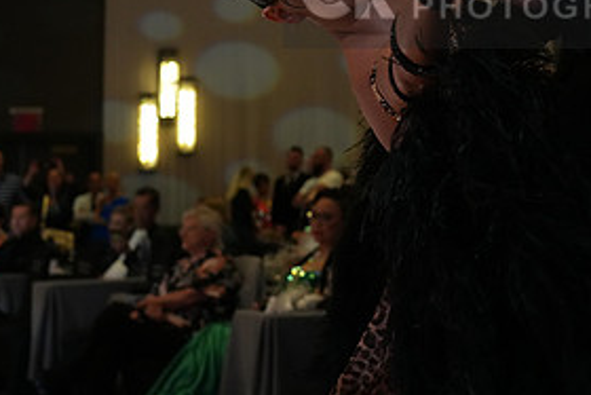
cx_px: 513
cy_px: -7
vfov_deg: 15.1
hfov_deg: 22.4
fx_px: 1462
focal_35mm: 89
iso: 3200
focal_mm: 43
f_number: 4.5
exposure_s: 1/500
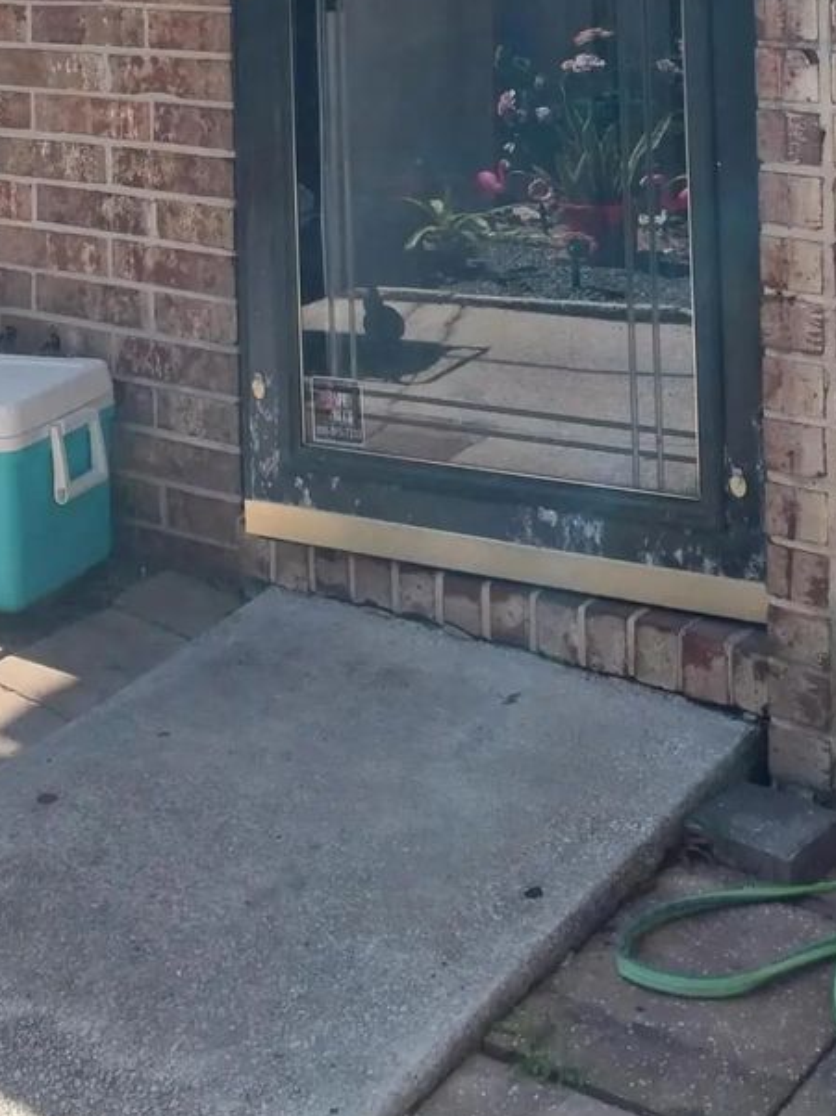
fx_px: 1901
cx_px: 224
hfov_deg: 24.6
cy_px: -116
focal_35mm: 59
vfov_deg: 29.5
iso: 20
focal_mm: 4
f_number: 1.8
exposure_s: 1/262
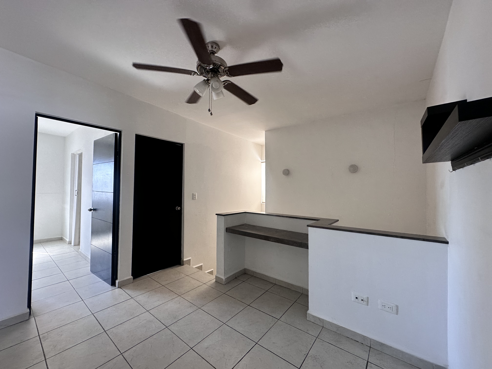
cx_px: 246
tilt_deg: +1.6
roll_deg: -0.5
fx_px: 199
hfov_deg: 102.1
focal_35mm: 14
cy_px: 184
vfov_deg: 85.7
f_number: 2.2
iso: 100
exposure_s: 1/99
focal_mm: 2.22
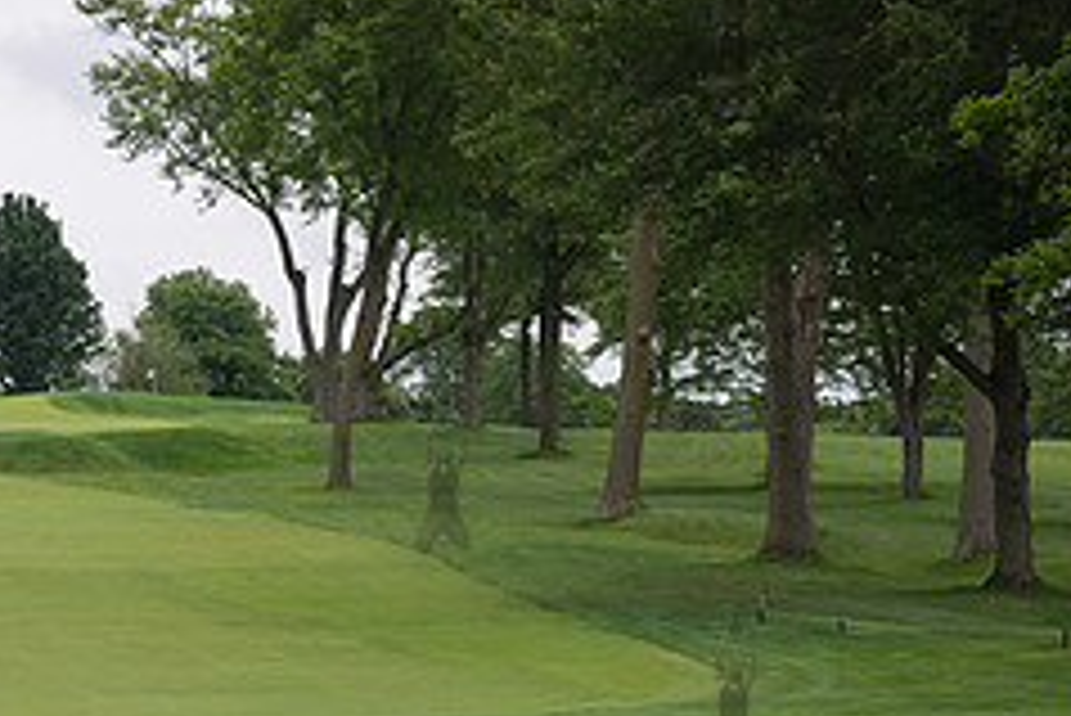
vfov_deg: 7.0
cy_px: 691
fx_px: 5805
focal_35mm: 195
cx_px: -140
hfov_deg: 10.4
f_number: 2.8
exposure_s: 1/1600
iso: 200
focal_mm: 80
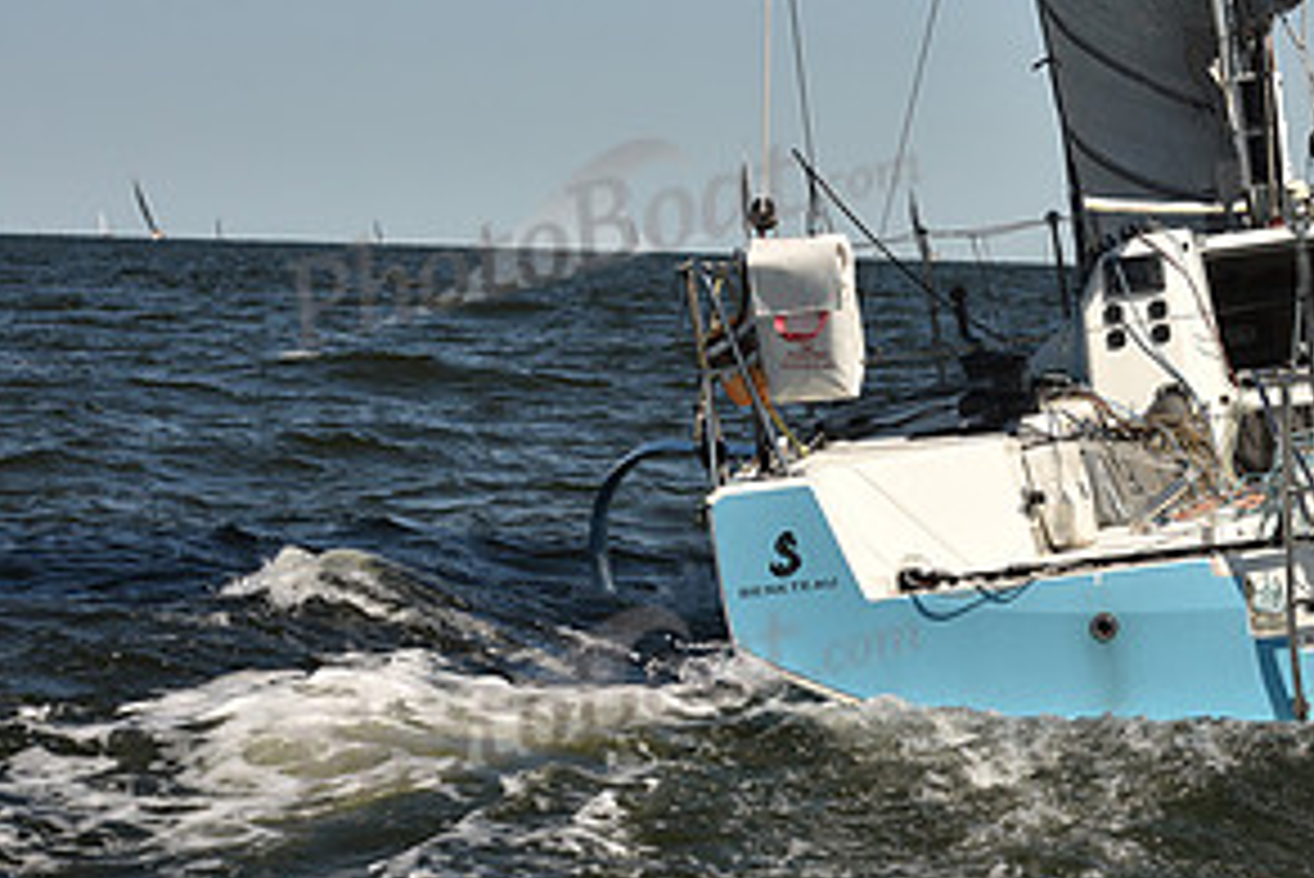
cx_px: 1156
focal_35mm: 139
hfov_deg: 14.6
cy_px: 403
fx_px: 5076
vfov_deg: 9.9
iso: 250
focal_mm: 70
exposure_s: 1/800
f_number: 6.3
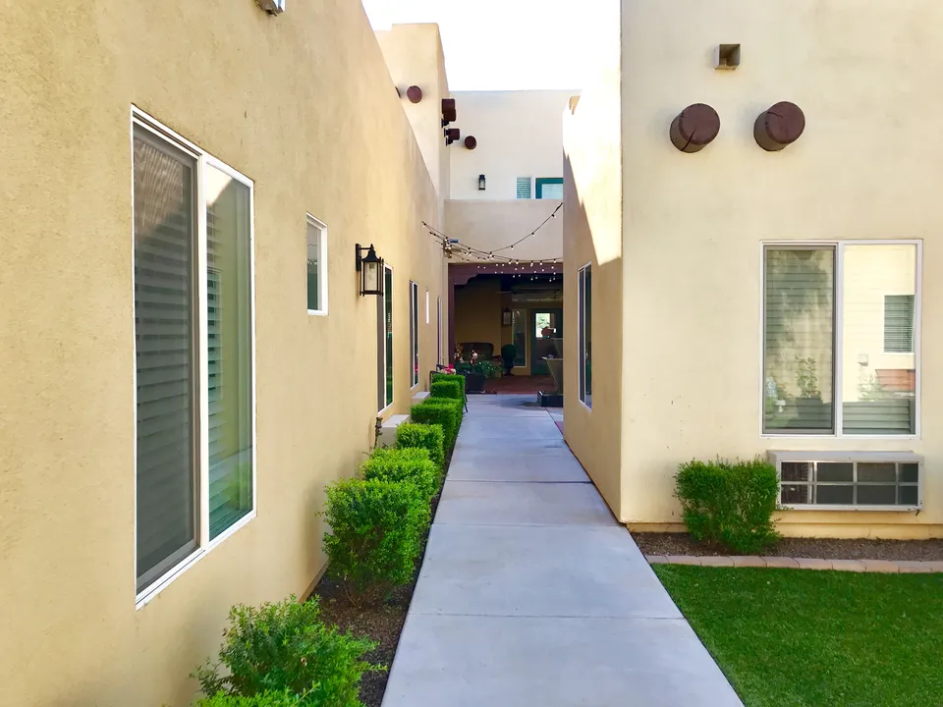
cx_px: 472
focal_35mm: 28
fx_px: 763
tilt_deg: -1.8
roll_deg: -0.4
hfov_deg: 63.4
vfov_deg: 49.7
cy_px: 354
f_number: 1.8
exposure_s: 1/431
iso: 20
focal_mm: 4
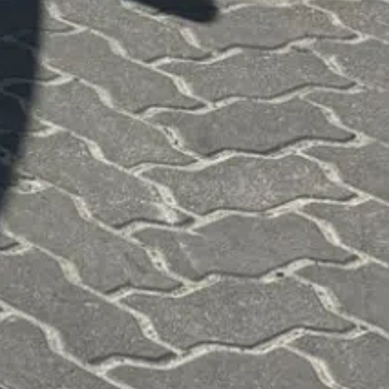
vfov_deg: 8.0
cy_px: -619
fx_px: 2530
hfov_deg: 6.8
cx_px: -1194
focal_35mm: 199
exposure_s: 1/3597
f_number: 1.78
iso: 80
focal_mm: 6.76
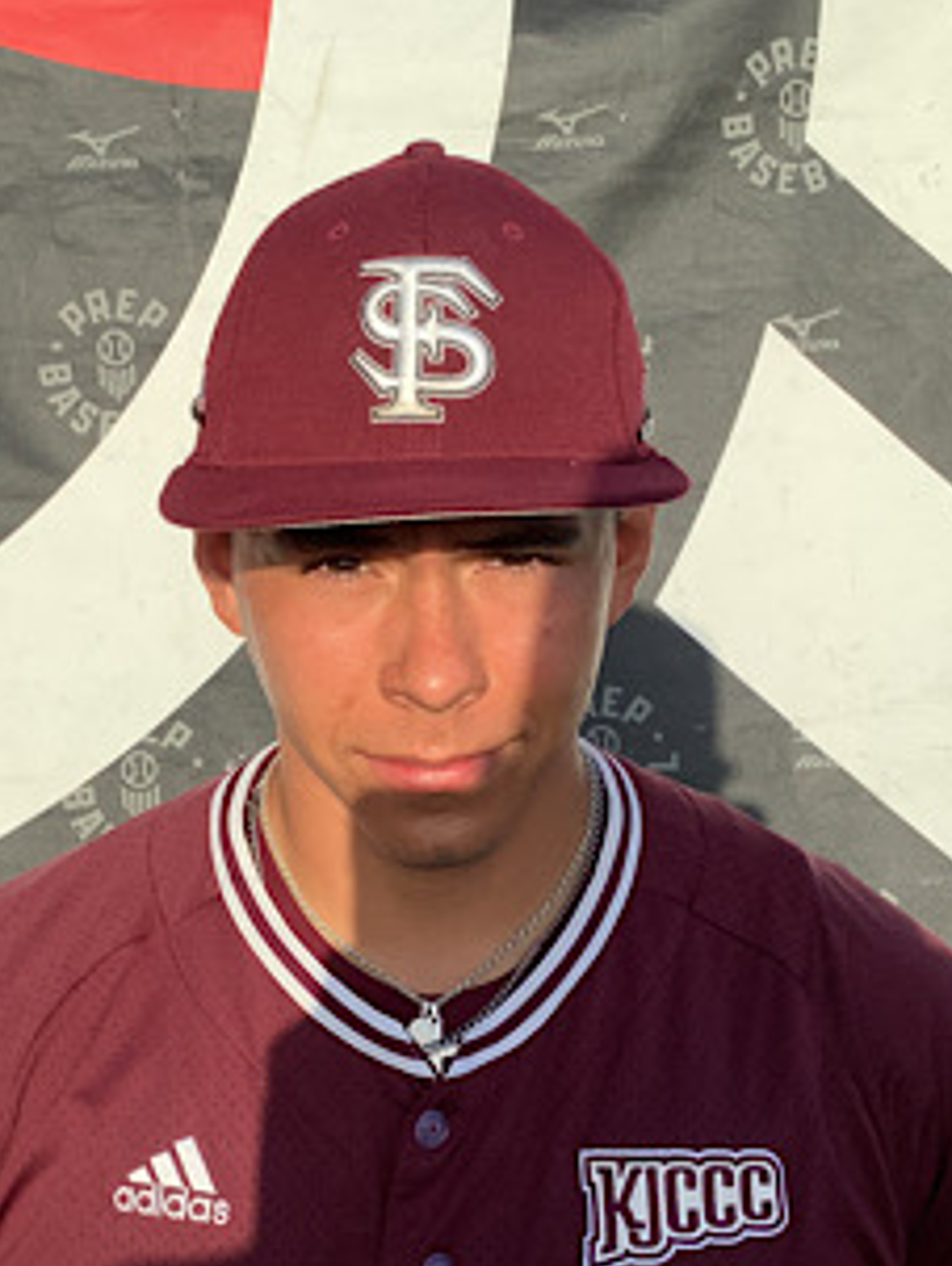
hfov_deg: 35.2
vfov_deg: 45.5
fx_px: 1501
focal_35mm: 41
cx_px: 428
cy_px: 767
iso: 25
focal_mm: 3.3
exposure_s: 1/1058
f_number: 2.4
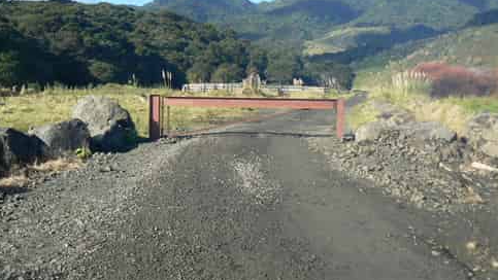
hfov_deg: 50.5
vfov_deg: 29.6
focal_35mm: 40
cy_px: 97
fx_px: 528
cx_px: 249
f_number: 5.6
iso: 80
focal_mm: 6
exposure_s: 1/250
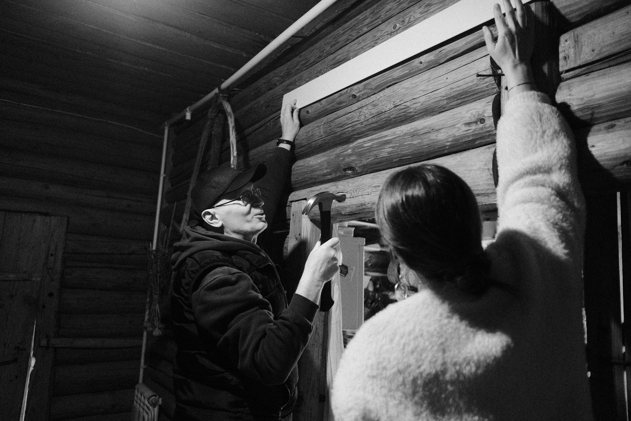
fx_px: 473
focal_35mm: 27
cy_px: 210
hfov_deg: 67.4
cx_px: 316
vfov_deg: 47.9
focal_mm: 18
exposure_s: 1/200
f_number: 2
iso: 4000
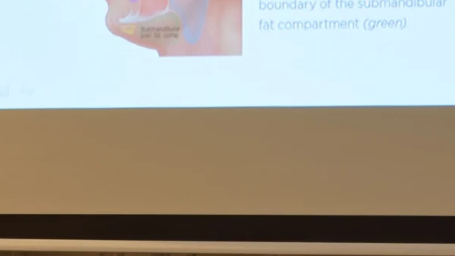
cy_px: 356
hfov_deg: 5.7
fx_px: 4478
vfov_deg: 3.3
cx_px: -393
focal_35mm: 371
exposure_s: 1/15
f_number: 6.3
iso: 640
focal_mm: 55
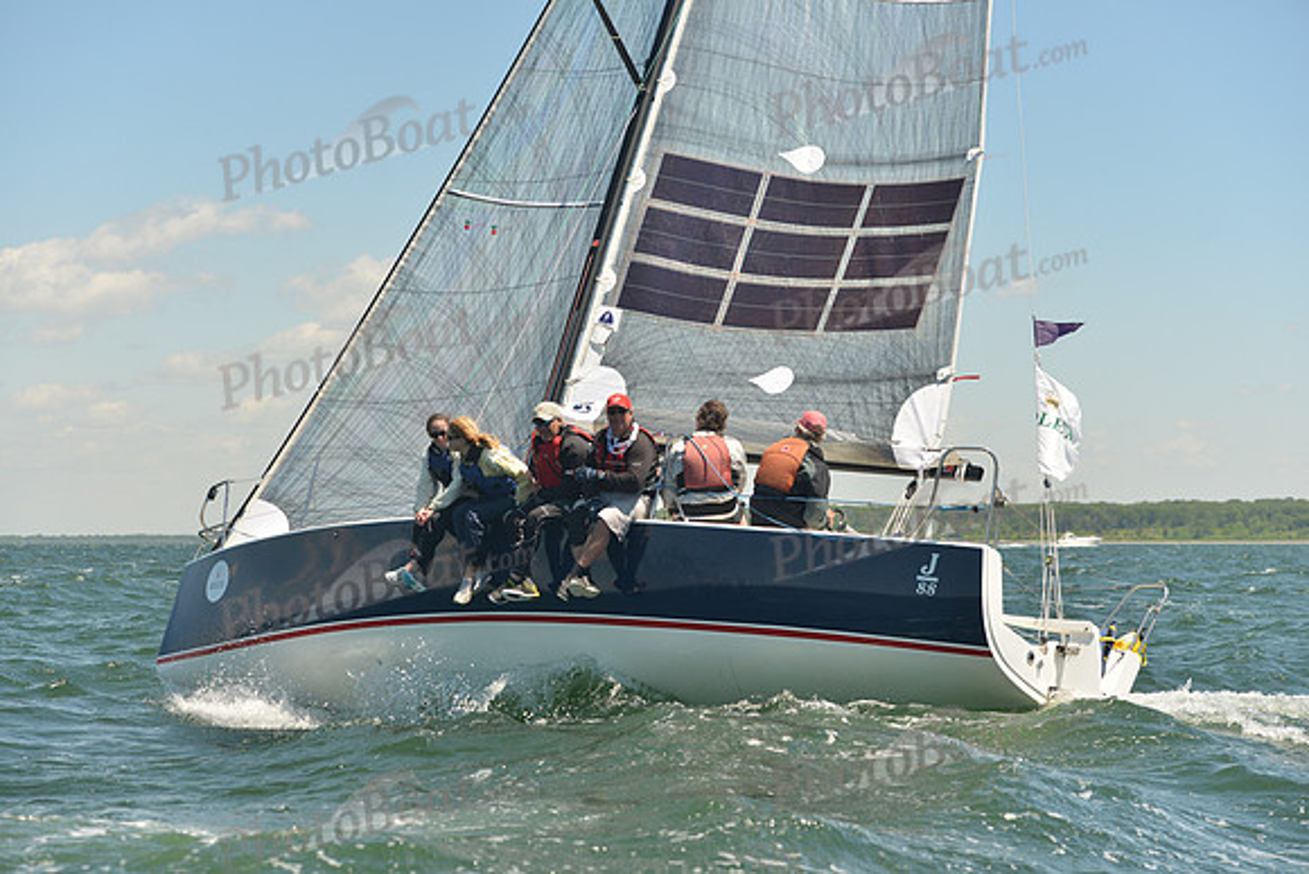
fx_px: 2837
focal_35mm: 78
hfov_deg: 26.0
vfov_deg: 17.5
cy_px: 437
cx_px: 654
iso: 400
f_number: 4.5
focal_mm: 78
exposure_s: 1/800
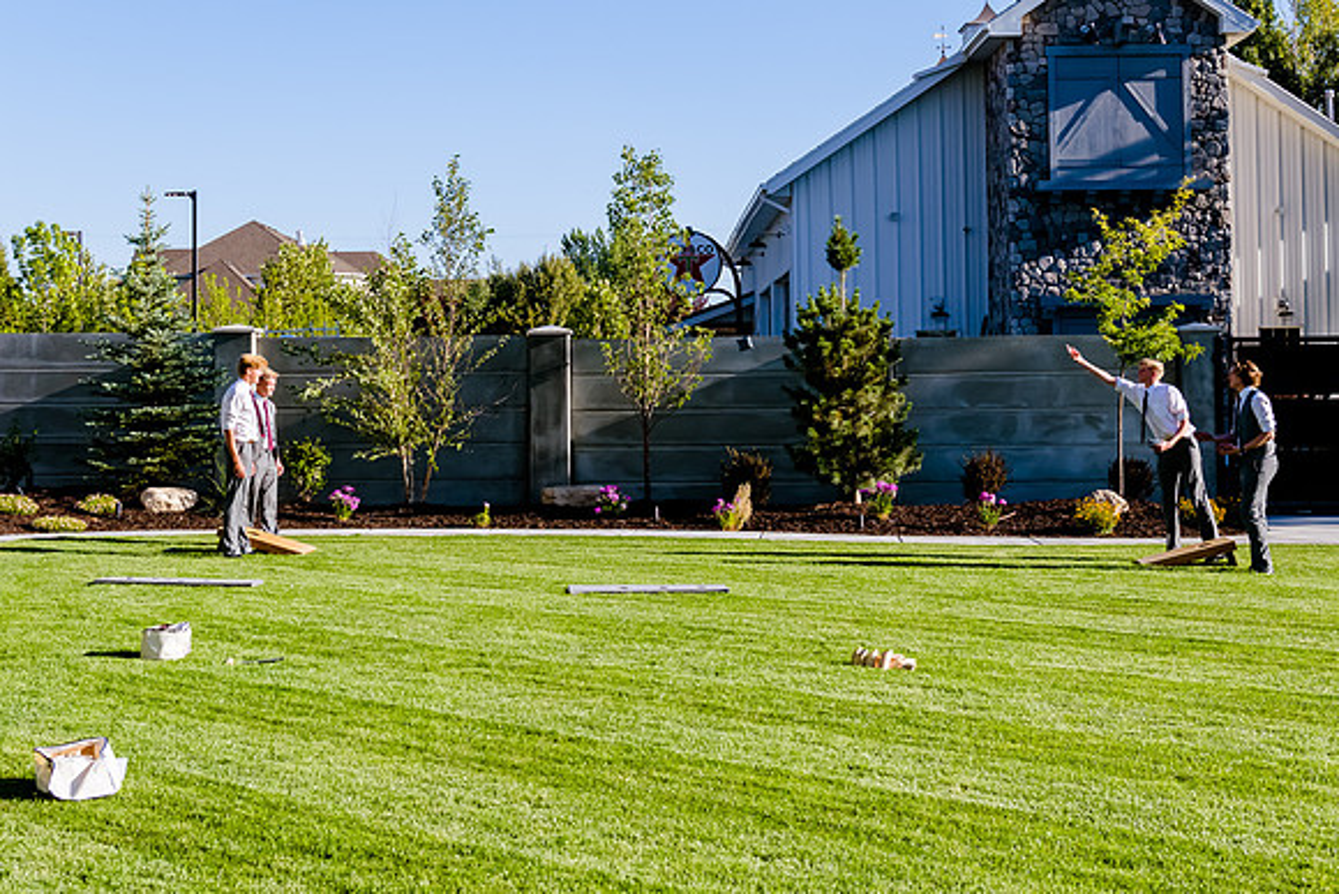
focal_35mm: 57
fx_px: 2110
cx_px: 583
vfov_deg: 23.8
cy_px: 310
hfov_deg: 35.2
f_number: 7.1
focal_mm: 38
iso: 400
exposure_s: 1/1000
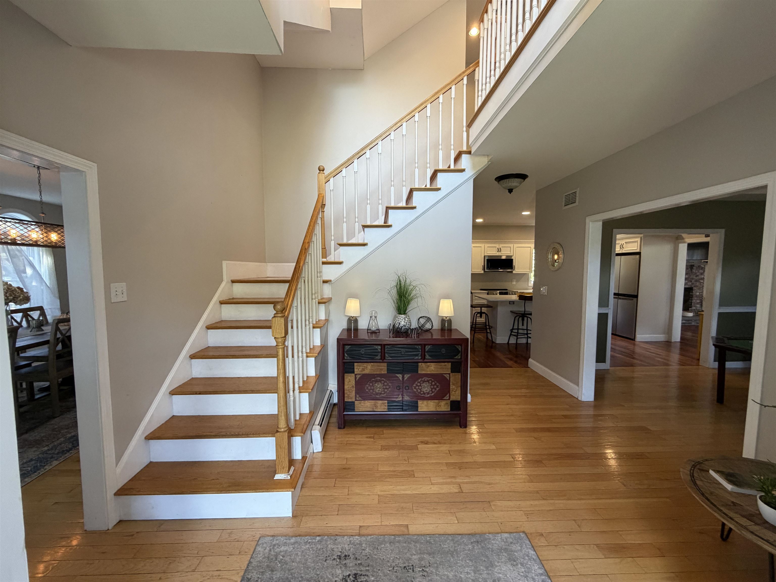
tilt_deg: -4.6
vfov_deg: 85.7
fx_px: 314
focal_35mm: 14
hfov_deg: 102.1
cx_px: 388
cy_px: 291
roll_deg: +0.7
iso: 250
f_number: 2.2
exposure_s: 1/120
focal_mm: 2.22
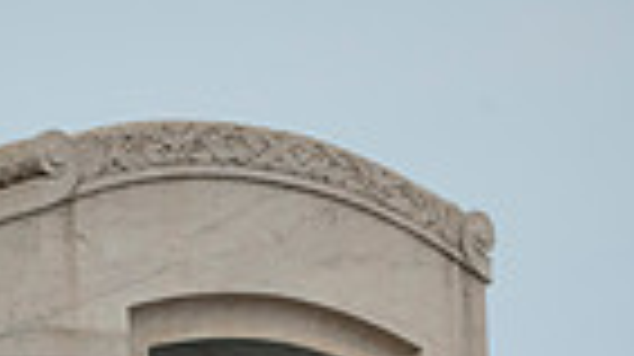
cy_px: 955
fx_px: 2805
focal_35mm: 167
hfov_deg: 12.8
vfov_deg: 6.7
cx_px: 81
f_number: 14
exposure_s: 1/400
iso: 640
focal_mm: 50
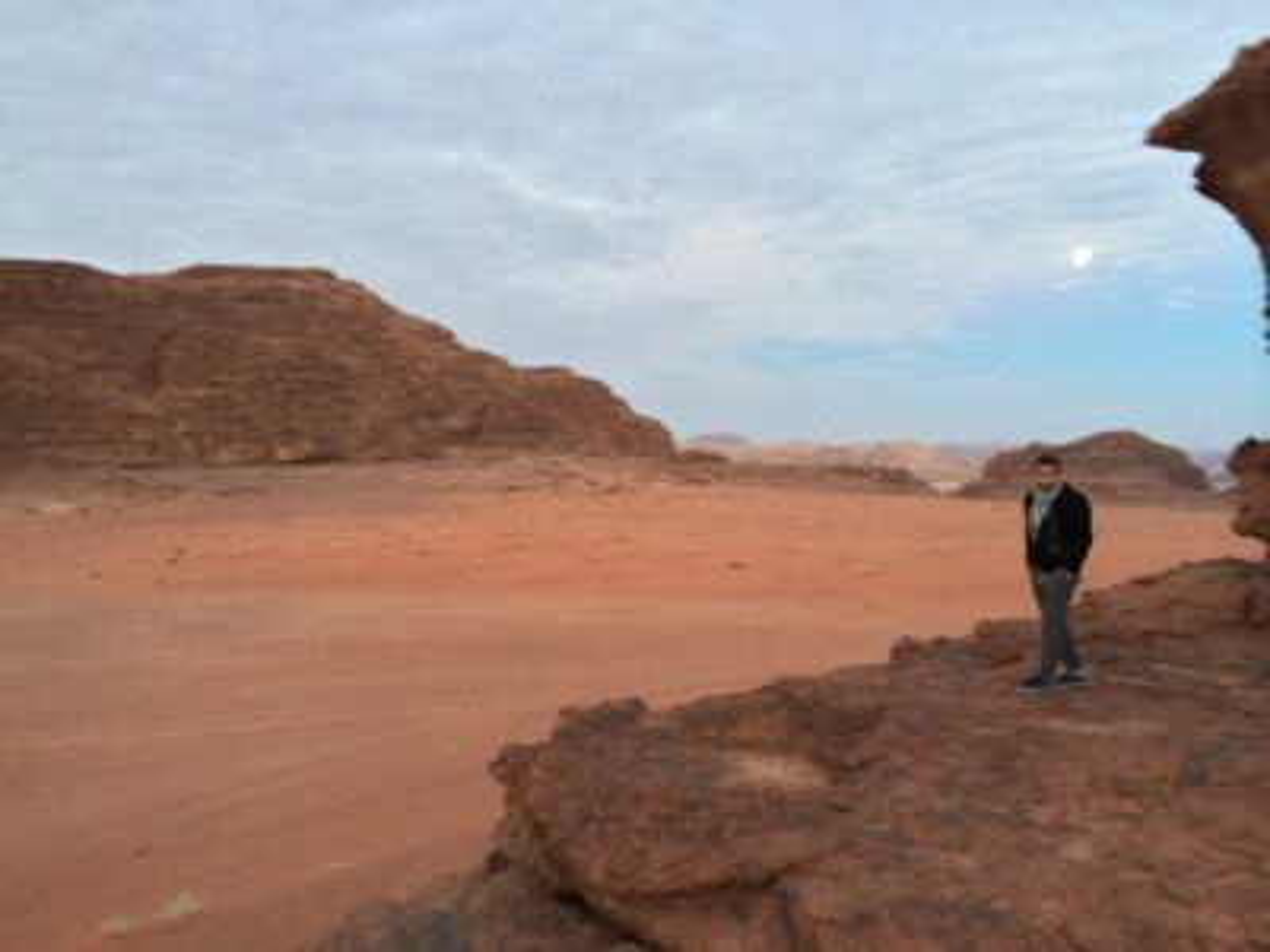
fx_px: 1101
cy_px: 476
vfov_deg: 46.8
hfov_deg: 60.0
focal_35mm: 30
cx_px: 635
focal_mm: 4.12
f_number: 2.2
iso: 320
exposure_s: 1/20
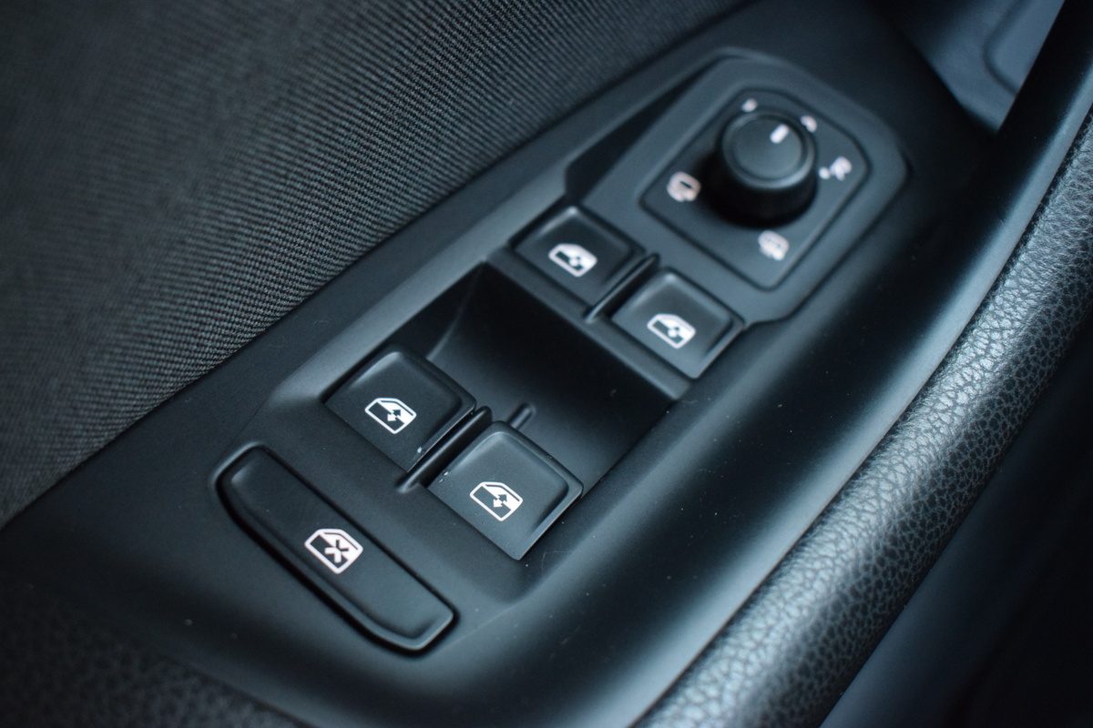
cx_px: 546
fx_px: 1275
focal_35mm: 42
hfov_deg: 46.4
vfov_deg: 31.9
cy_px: 364
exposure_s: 1/60
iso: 3200
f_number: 4.2
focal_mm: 28
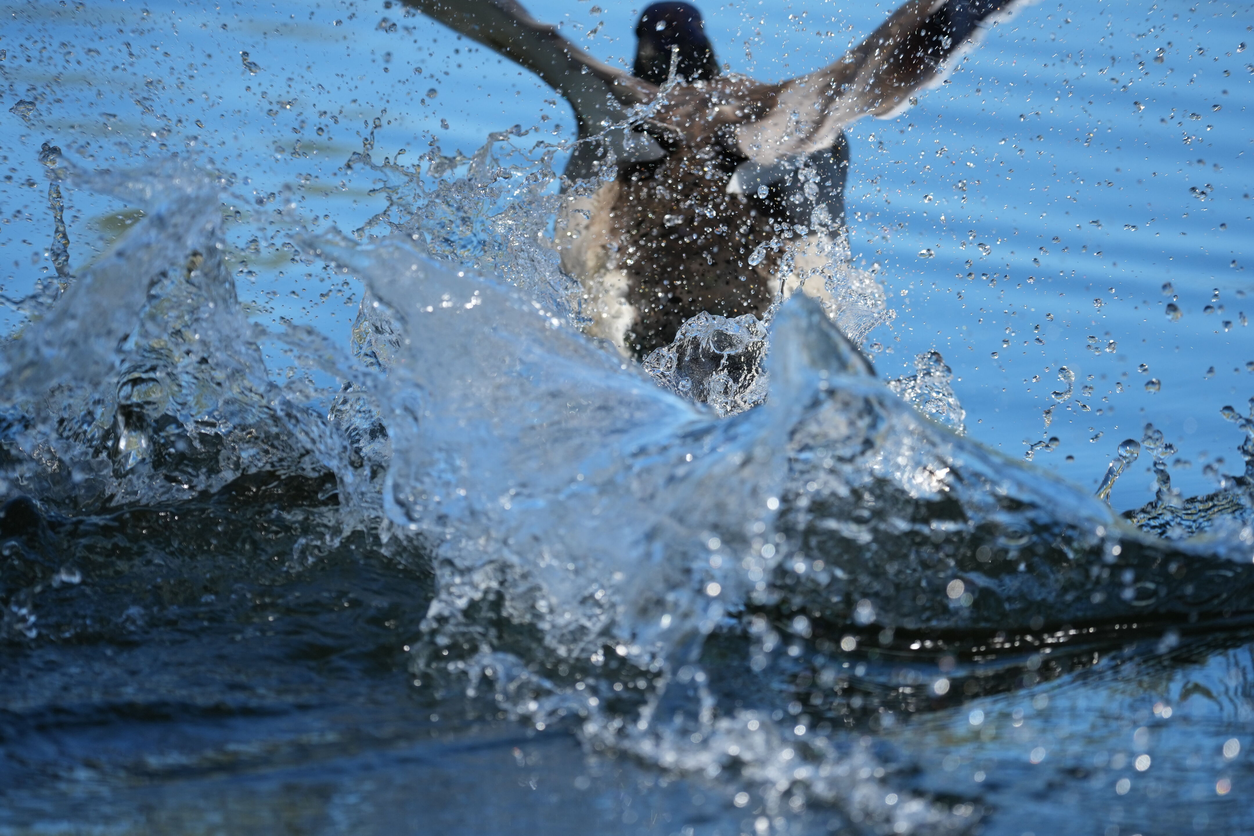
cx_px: 627
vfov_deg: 2.3
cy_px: 418
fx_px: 20898
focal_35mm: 600
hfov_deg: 3.4
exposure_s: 1/1250
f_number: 4.5
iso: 400
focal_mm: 400
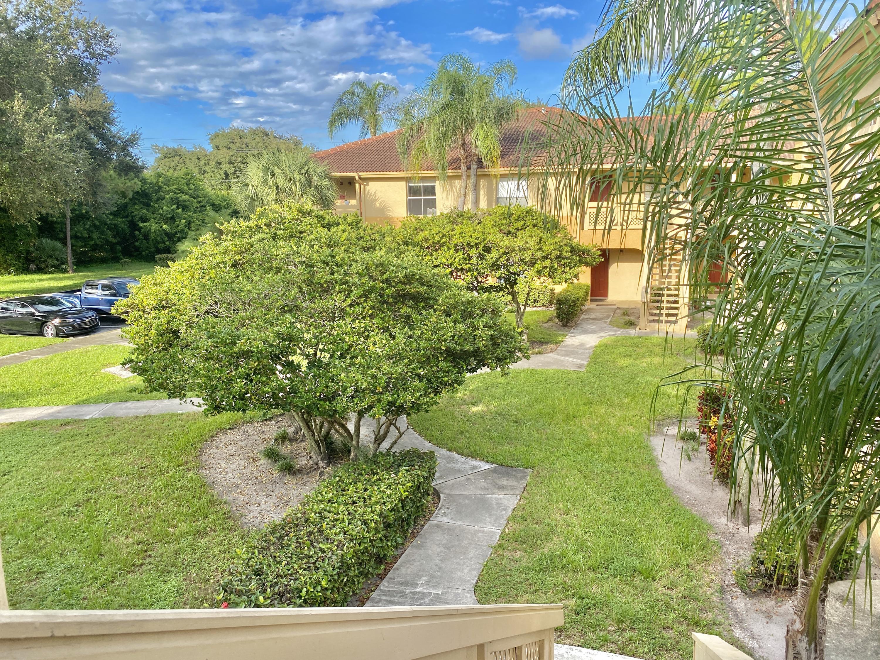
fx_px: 661
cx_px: 440
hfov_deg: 67.3
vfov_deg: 53.1
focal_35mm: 26
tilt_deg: -8.7
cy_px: 330
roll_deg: +0.3
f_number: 1.8
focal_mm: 4.25
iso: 32
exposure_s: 1/747
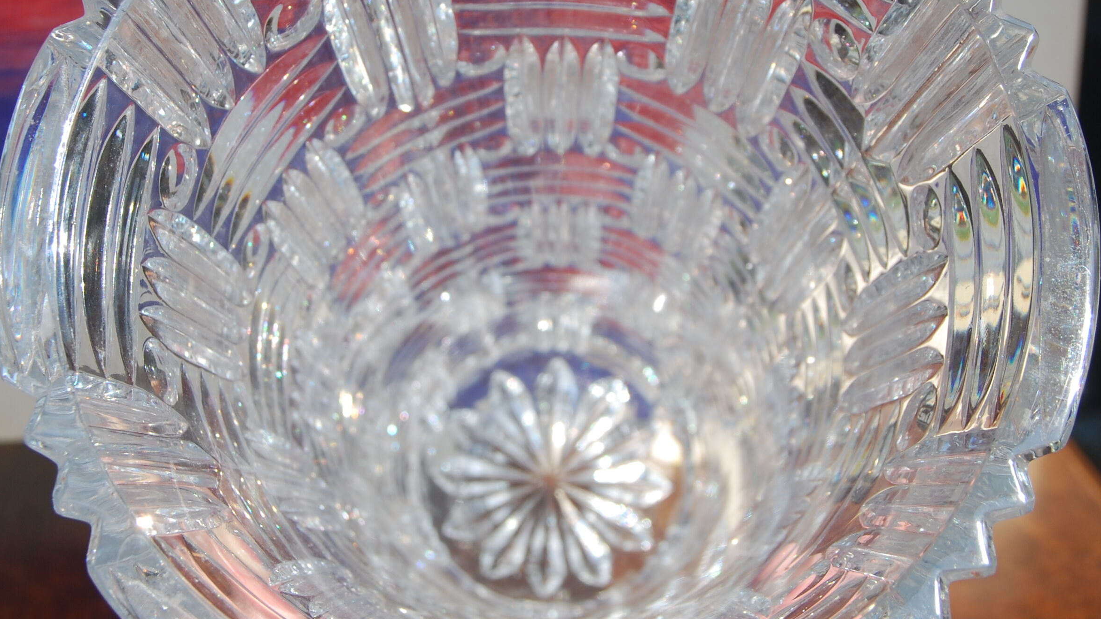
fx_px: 2277
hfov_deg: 27.2
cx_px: 525
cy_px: 236
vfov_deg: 15.5
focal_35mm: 78
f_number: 6.3
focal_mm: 30
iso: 100
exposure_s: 1/160
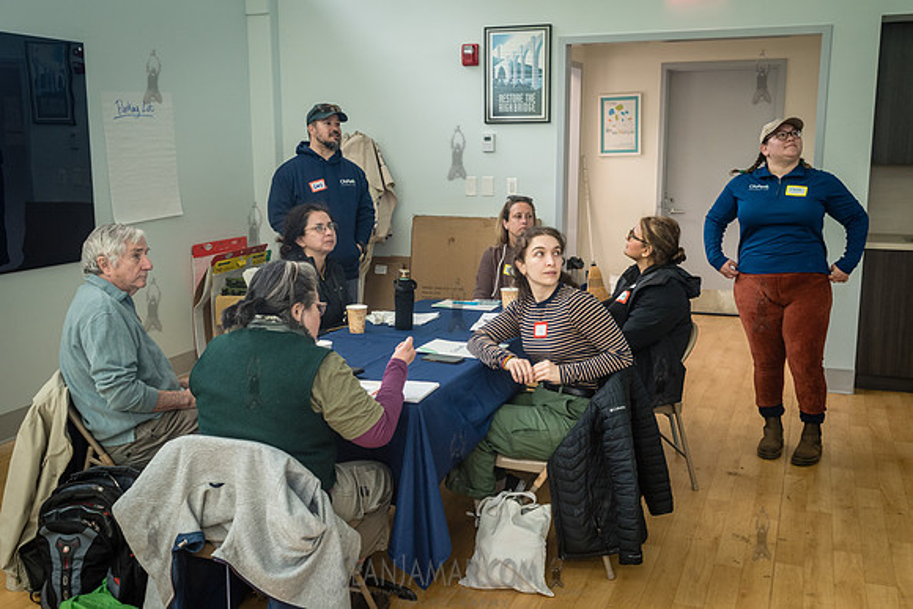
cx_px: 456
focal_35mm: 36
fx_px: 924
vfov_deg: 36.5
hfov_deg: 52.6
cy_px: 304
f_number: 5
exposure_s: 1/200
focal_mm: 35
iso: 1250
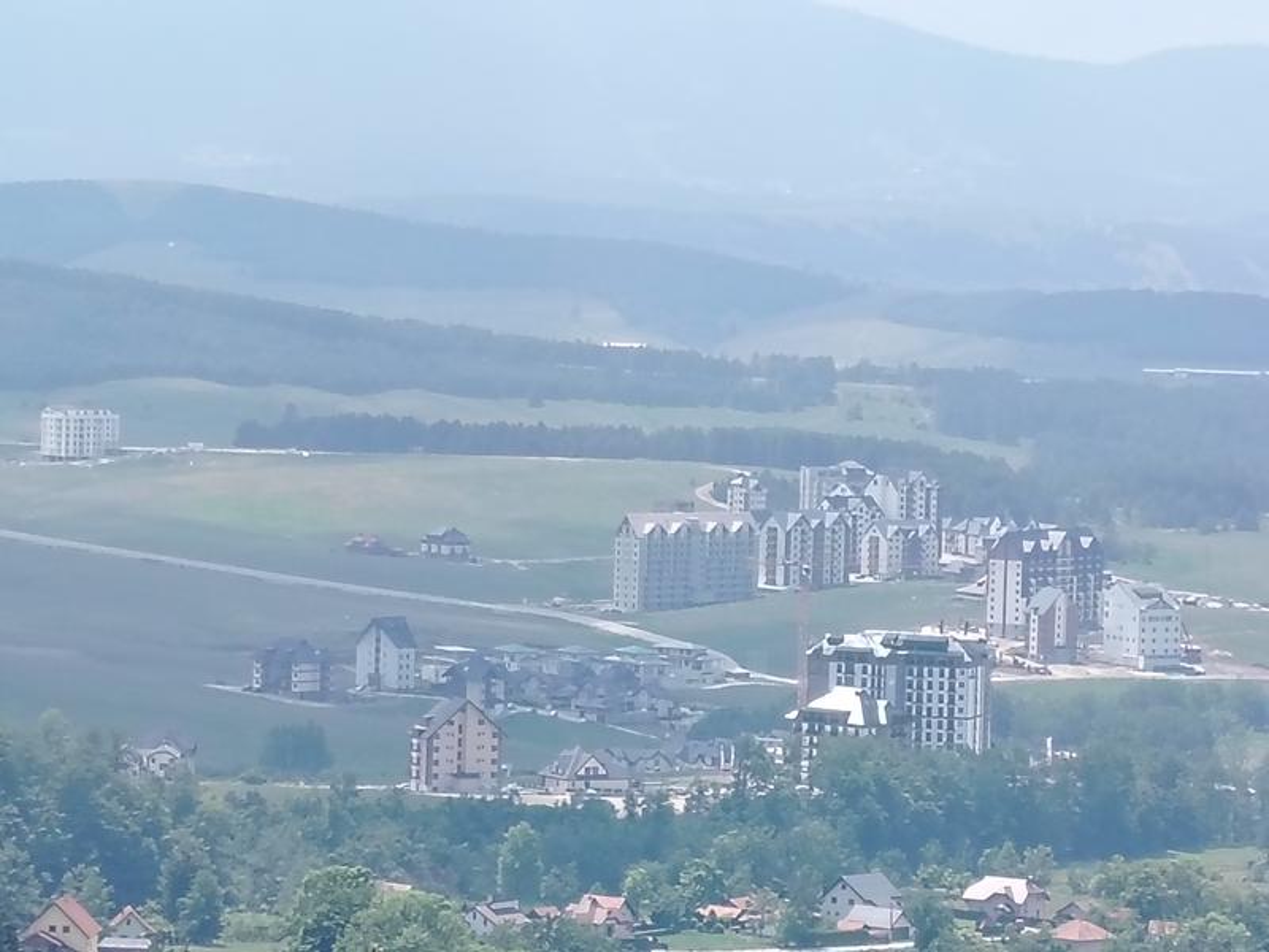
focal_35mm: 189
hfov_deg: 10.5
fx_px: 6929
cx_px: 634
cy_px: 476
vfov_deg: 7.9
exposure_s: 1/632
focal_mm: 5.25
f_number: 1.75
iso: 100
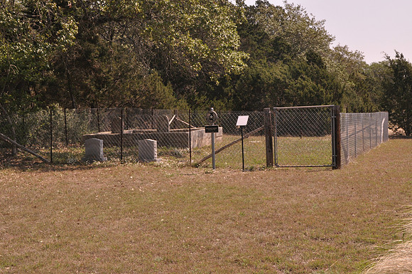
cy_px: 137
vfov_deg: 23.7
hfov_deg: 35.1
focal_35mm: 57
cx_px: 206
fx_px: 651
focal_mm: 38
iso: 800
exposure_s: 1/100
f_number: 16
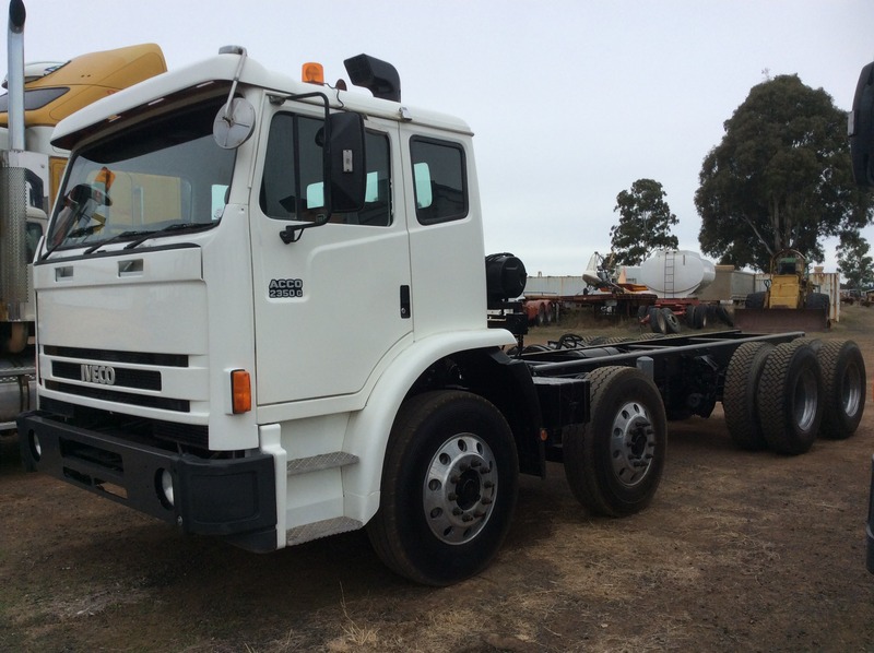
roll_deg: +0.6
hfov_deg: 56.9
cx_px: 437
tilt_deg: -2.5
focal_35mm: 32
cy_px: 326
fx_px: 807
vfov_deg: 44.1
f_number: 2.4
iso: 32
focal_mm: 3.3
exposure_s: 1/665
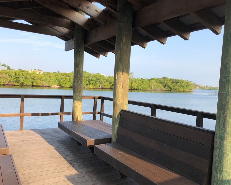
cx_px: 104
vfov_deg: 48.5
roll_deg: -2.3
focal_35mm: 30
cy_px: 93
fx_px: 205
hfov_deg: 58.7
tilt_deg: -2.3
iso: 20
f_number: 1.8
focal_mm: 3.99
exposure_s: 1/704
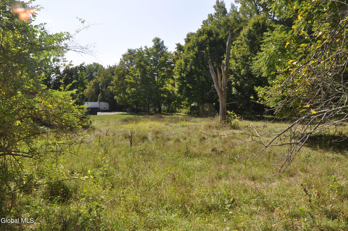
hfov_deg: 67.4
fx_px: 261
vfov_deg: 47.8
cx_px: 174
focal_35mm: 27
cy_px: 116
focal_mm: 18
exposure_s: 1/200
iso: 200
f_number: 11
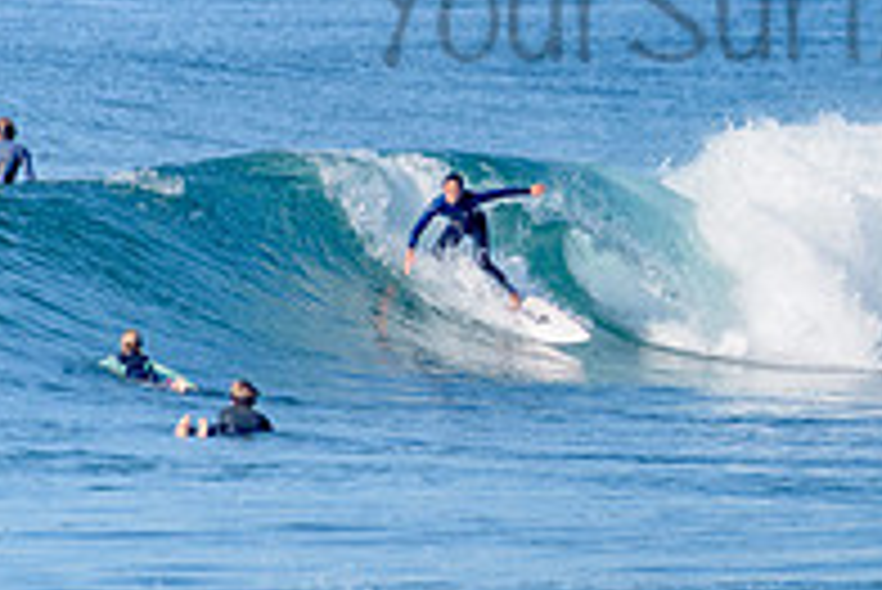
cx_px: 828
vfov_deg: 0.9
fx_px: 36188
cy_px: -43
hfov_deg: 1.4
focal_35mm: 1476
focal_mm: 500
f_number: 5.6
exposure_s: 1/2000
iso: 180
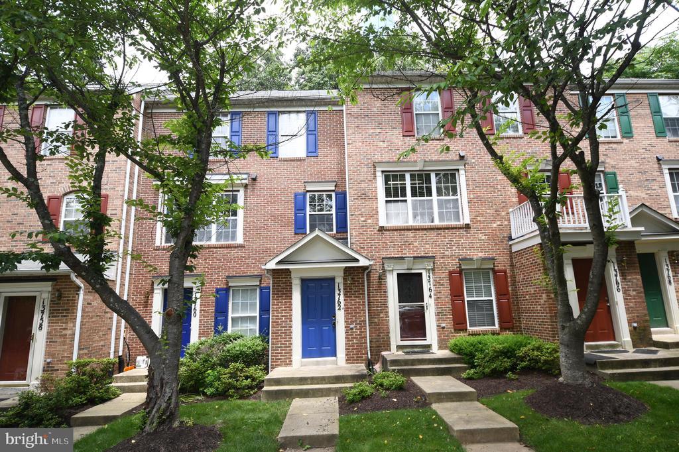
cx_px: 340
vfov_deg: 59.5
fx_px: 396
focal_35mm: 21
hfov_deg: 81.2
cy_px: 226
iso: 100
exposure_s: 1/100
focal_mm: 14
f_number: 5.6
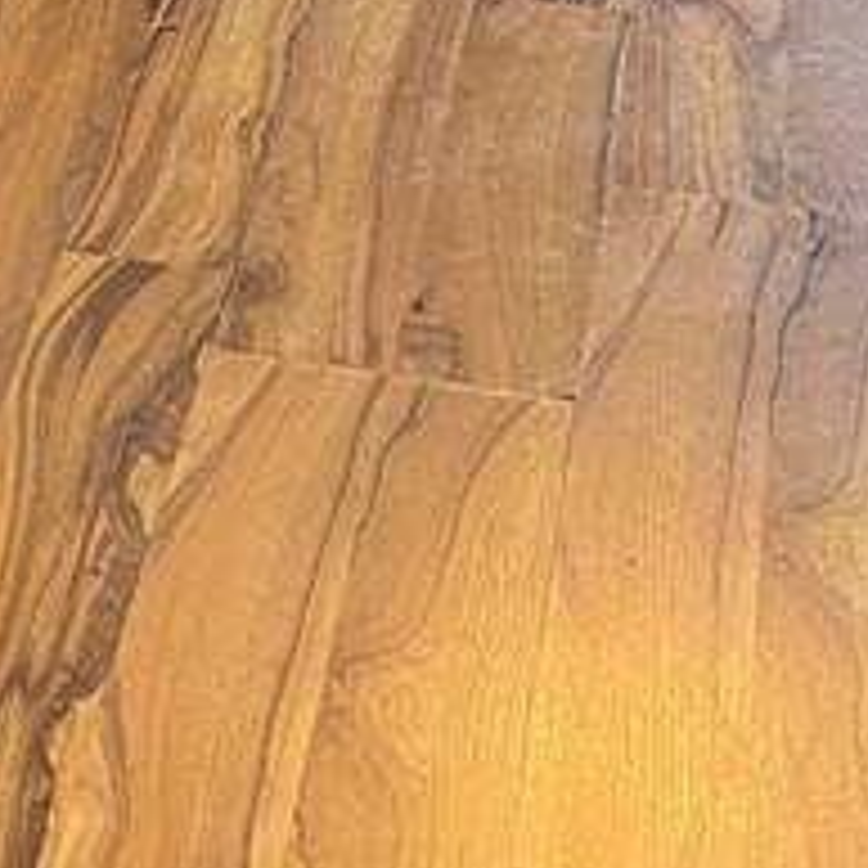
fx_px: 3461
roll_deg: +4.1
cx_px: -544
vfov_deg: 14.0
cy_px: -31
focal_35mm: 122
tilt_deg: -27.3
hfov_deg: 13.3
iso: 640
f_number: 1.8
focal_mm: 4.25
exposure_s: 1/30
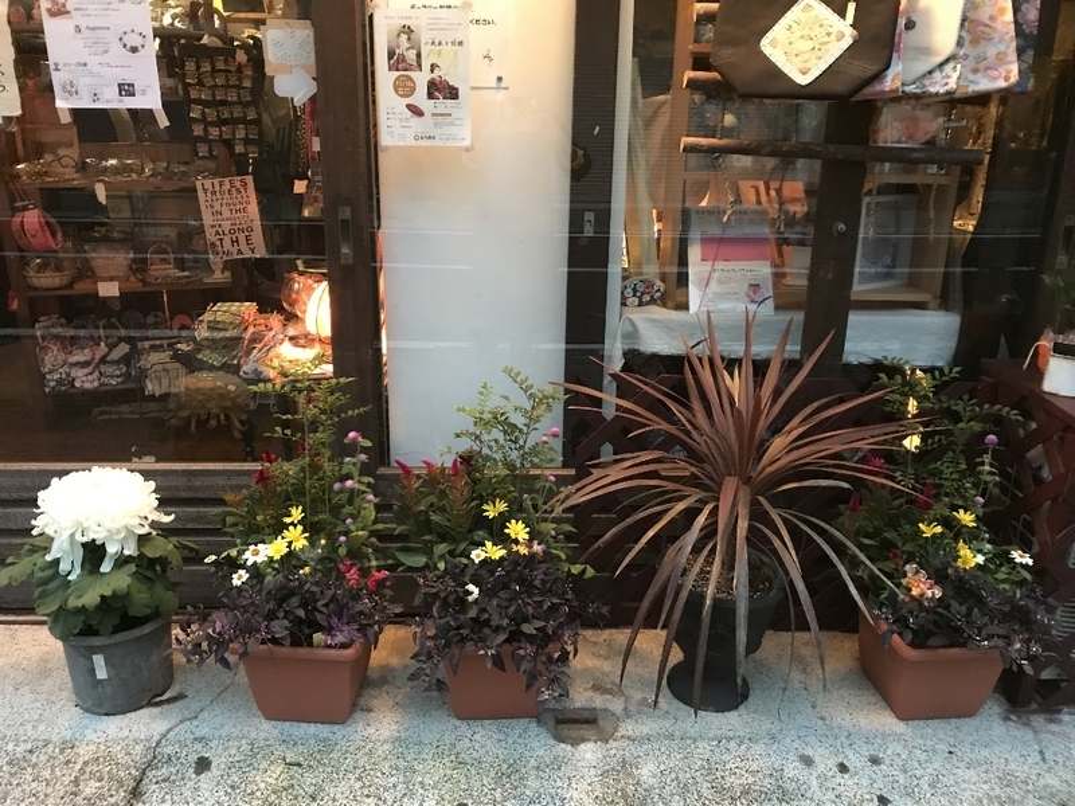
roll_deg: +1.0
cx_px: 538
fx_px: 870
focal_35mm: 28
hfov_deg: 63.4
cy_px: 403
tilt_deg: -18.5
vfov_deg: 49.7
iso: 80
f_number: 1.8
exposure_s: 1/7
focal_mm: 3.99
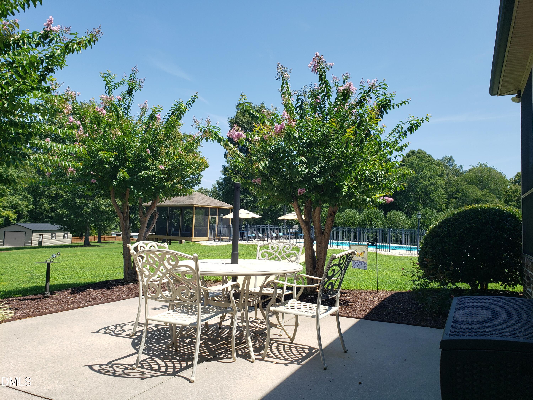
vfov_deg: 53.1
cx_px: 266
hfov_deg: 67.3
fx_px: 400
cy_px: 200
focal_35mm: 26
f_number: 2.4
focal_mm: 4.3
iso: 50
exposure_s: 1/955
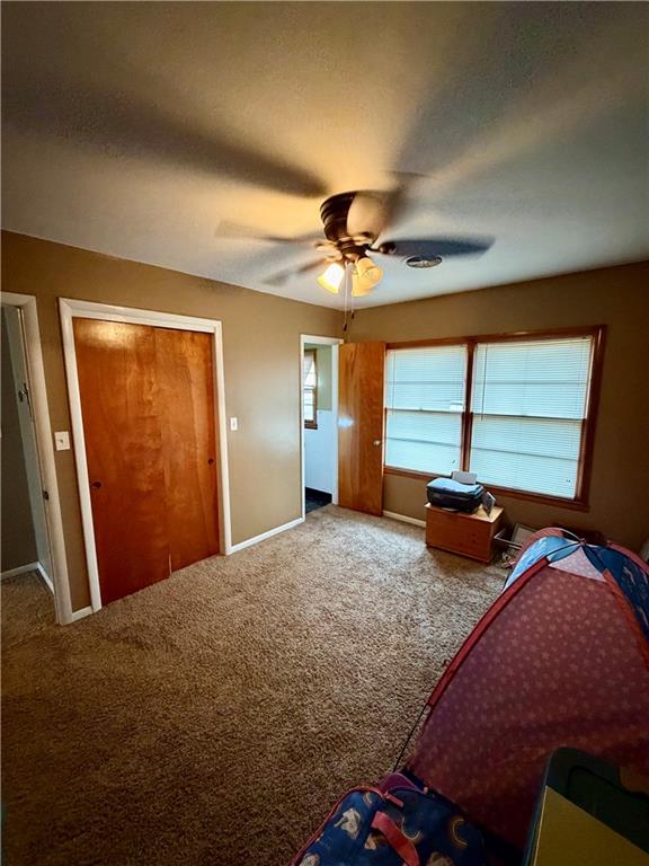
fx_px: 350
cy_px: 433
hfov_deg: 85.7
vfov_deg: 102.1
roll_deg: -0.1
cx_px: 324
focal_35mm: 14
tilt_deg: -8.1
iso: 1000
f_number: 2.2
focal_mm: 2.22
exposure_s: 1/40
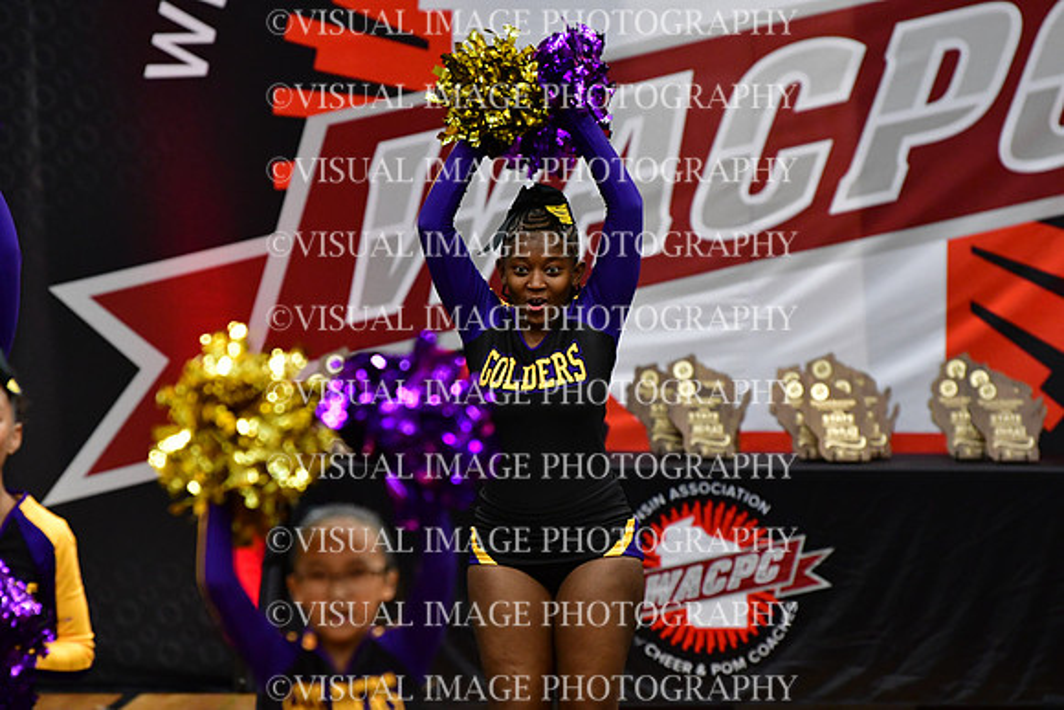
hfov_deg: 6.9
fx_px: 8868
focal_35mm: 300
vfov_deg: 4.6
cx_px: 532
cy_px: 355
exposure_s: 1/500
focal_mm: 200
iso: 4000
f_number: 3.5
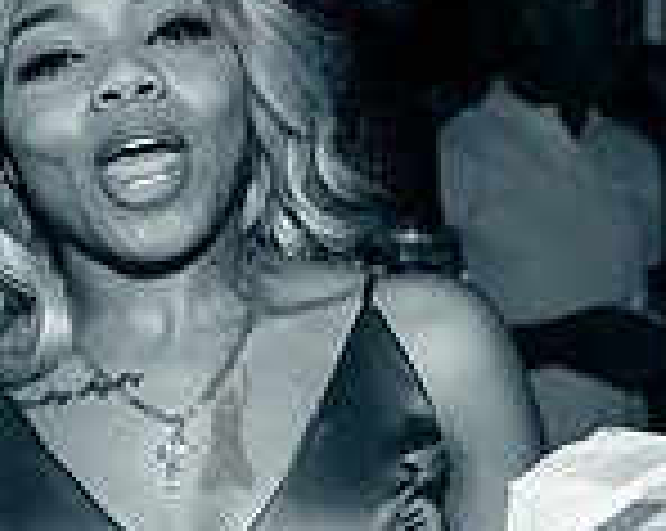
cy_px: 412
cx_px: 225
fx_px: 2323
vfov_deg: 13.0
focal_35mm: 118
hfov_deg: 16.3
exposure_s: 1/400
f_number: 3.5
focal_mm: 32
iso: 2000
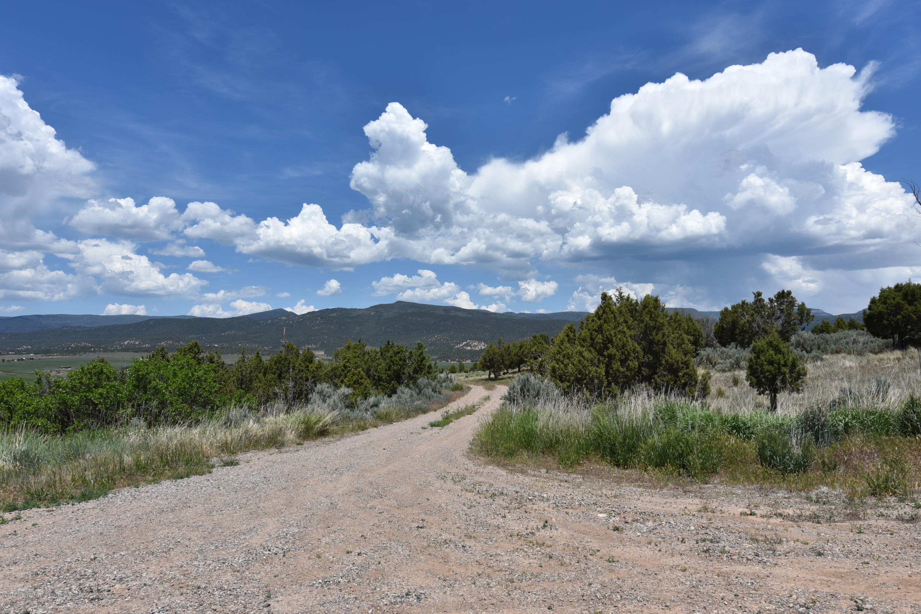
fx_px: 614
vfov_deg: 53.2
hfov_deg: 73.7
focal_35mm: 24
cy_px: 307
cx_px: 460
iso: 200
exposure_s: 1/500
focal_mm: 24
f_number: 11
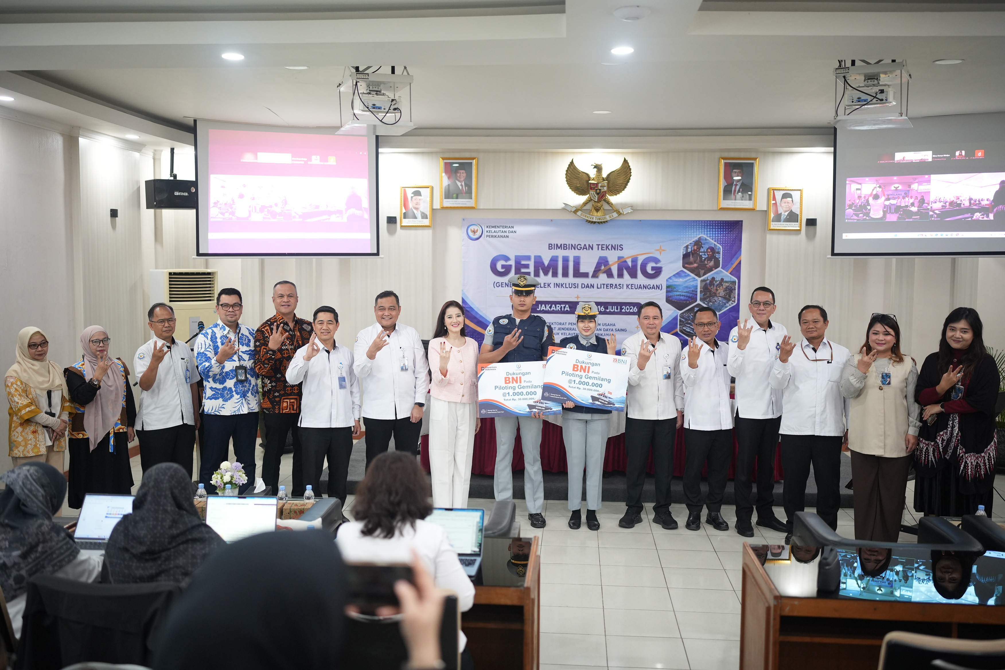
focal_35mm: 35
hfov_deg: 54.4
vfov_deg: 37.9
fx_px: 977
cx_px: 502
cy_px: 335
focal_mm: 35
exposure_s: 1/171
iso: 1250
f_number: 1.4
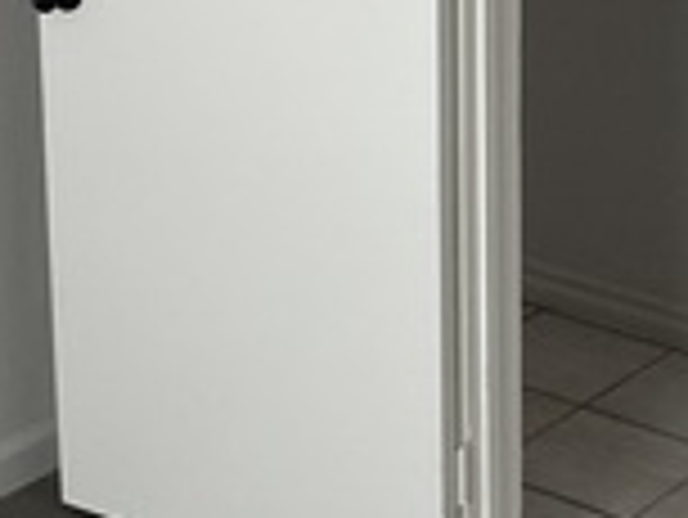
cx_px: 393
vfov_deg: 12.0
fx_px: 2427
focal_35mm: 122
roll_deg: +0.7
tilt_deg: -14.0
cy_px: -41
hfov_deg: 16.1
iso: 80
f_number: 1.8
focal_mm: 3.99
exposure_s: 1/82
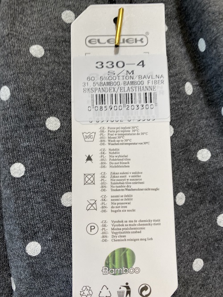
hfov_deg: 53.1
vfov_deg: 67.3
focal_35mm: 26
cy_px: 148
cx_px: 112
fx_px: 223
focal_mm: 4.25
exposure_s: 1/109
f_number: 1.8
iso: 125
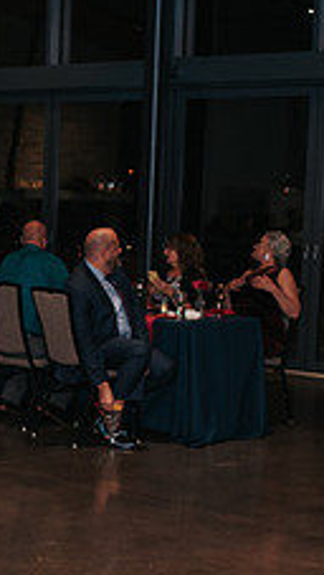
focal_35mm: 100
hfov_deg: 11.7
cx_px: -124
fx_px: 1524
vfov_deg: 21.3
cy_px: 327
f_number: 2.8
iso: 1000
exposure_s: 1/200
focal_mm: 35
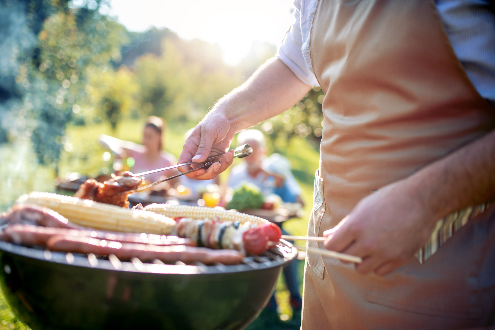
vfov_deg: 37.9
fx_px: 481
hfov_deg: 54.4
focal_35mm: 35
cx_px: 248
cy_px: 165
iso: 72
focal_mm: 35
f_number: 2
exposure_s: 1/800
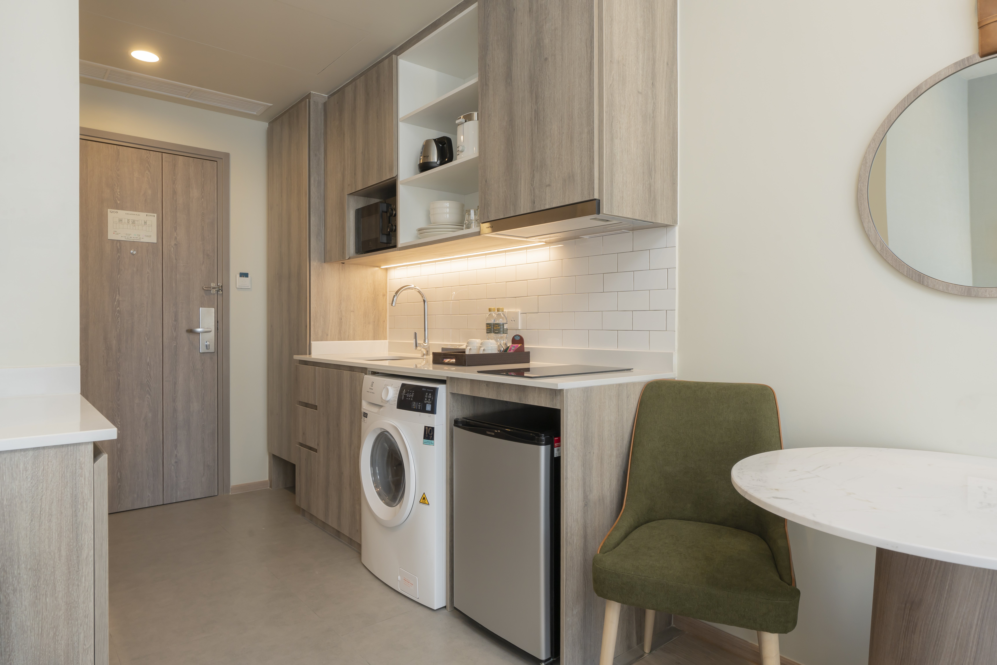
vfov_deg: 73.7
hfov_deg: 96.7
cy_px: 332
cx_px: 498
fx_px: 443
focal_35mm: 16
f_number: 13
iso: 250
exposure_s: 1/6
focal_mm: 16
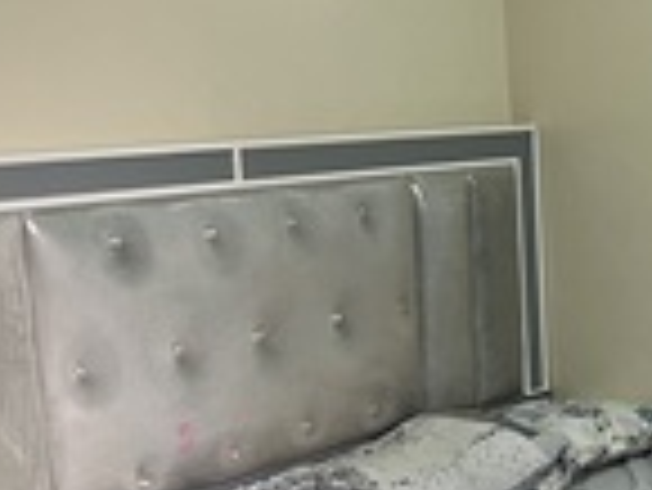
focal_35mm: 82
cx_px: 776
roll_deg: +1.2
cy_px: 438
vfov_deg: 17.8
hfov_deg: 22.1
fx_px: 1546
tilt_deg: -13.7
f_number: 1.5
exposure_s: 1/60
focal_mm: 5.7
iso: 80
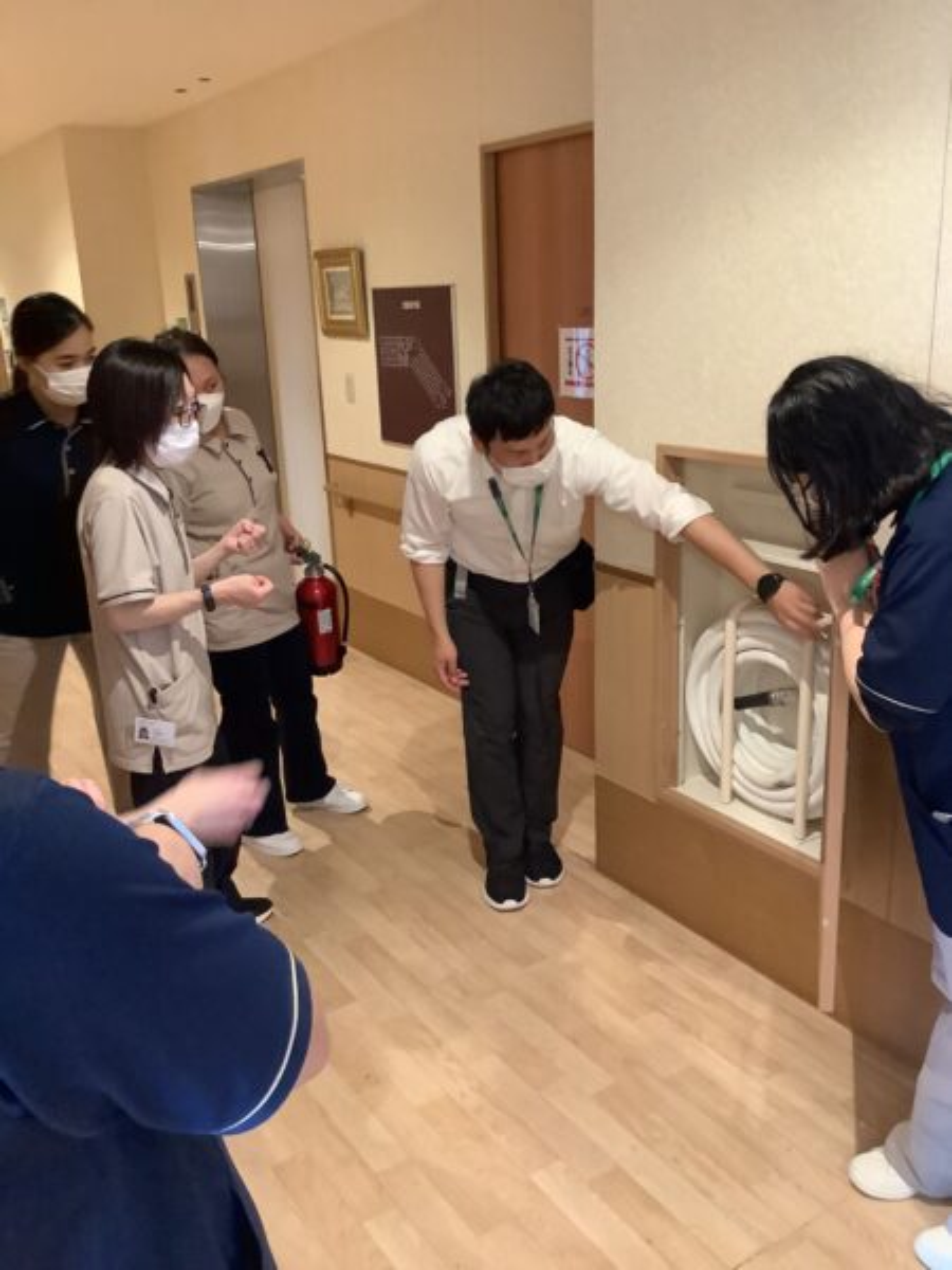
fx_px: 1137
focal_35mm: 31
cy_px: 635
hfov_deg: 45.4
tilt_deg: -17.5
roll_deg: +2.7
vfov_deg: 58.4
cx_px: 476
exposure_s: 1/60
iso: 320
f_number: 2.4
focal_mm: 3.3
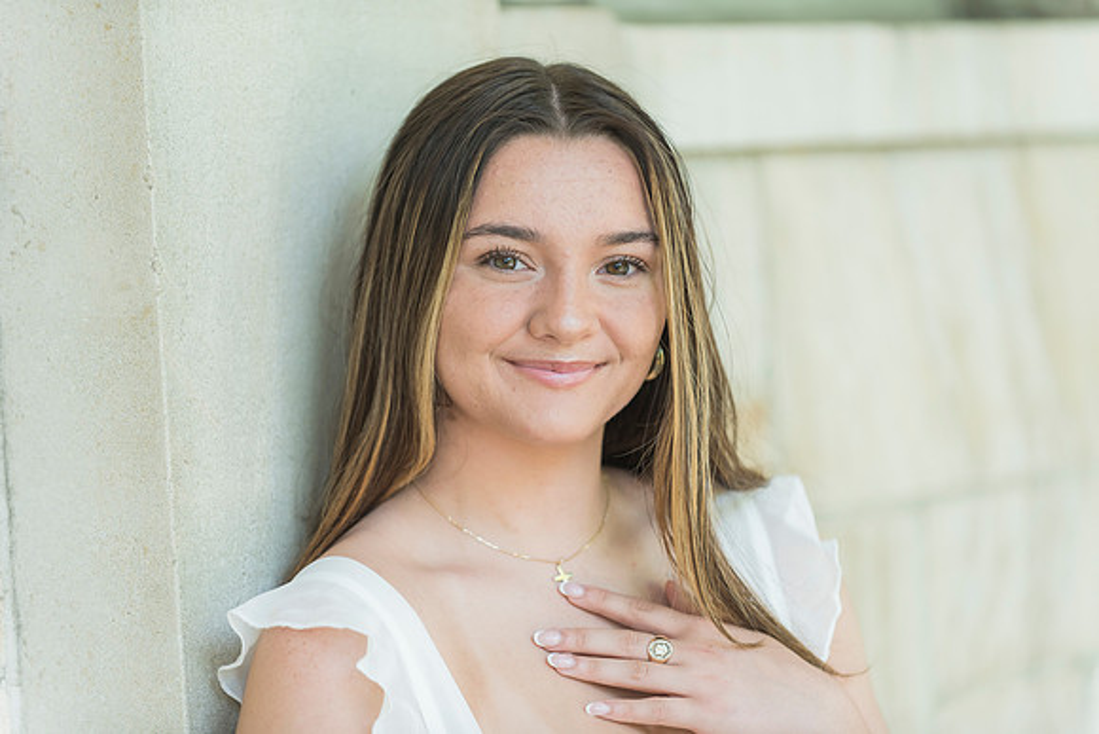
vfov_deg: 9.8
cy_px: 367
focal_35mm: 140
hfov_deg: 14.7
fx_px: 4275
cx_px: 550
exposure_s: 1/320
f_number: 2.8
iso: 320
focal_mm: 140
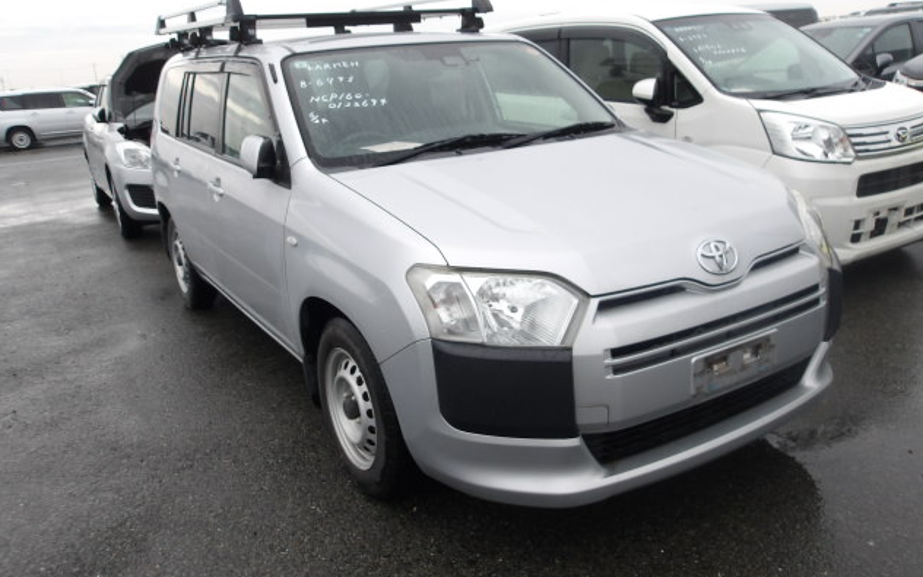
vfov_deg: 43.1
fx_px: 729
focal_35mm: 29
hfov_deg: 64.6
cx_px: 463
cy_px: 272
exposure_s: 1/60
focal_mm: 4.9
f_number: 10.4
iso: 178
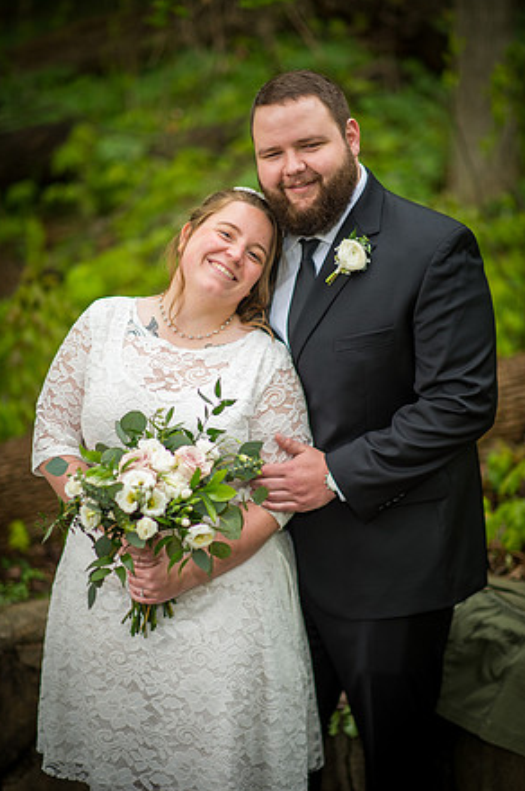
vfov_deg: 23.4
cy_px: 397
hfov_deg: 15.7
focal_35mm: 87
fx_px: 1909
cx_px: 260
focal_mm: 85
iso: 400
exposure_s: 1/2000
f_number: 1.4
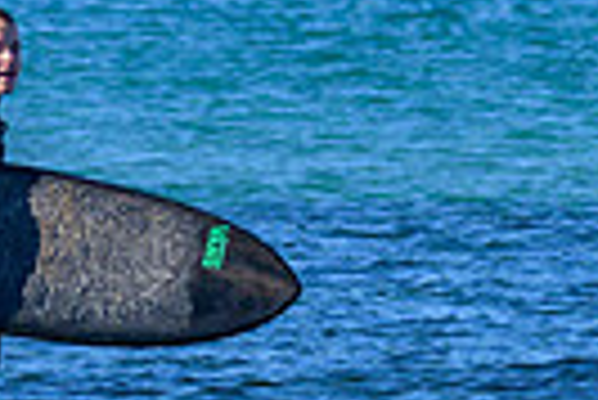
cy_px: 369
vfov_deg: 1.0
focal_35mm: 1439
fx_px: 23929
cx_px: 60
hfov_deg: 1.4
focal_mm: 240
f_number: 6.7
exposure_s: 1/1600
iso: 400
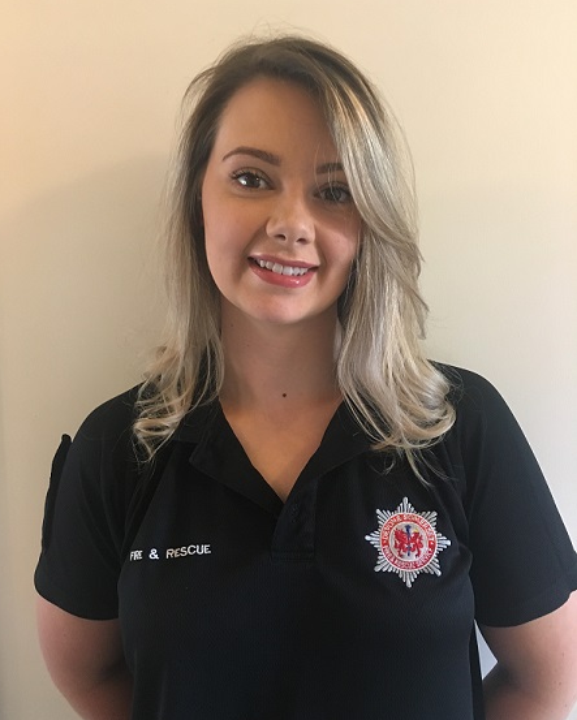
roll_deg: +0.1
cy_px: 357
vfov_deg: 57.2
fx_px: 661
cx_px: 284
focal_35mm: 31
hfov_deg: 47.1
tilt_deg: -6.1
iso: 200
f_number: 2.2
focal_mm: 4.15
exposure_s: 1/20
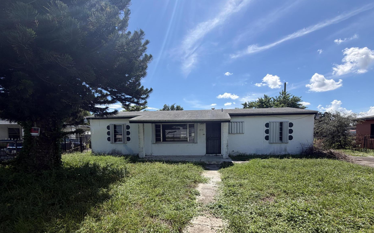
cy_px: 144
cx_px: 200
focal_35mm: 16
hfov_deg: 97.7
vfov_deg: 70.3
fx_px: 163
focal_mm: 2.22
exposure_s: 1/864
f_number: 2.2
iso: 20
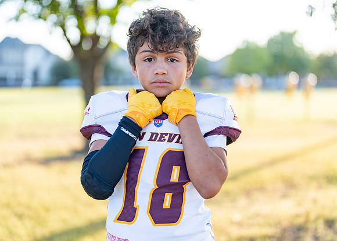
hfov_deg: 37.2
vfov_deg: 27.0
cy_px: 120
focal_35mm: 52
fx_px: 501
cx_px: 168
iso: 100
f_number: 1.2
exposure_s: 1/1000
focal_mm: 50
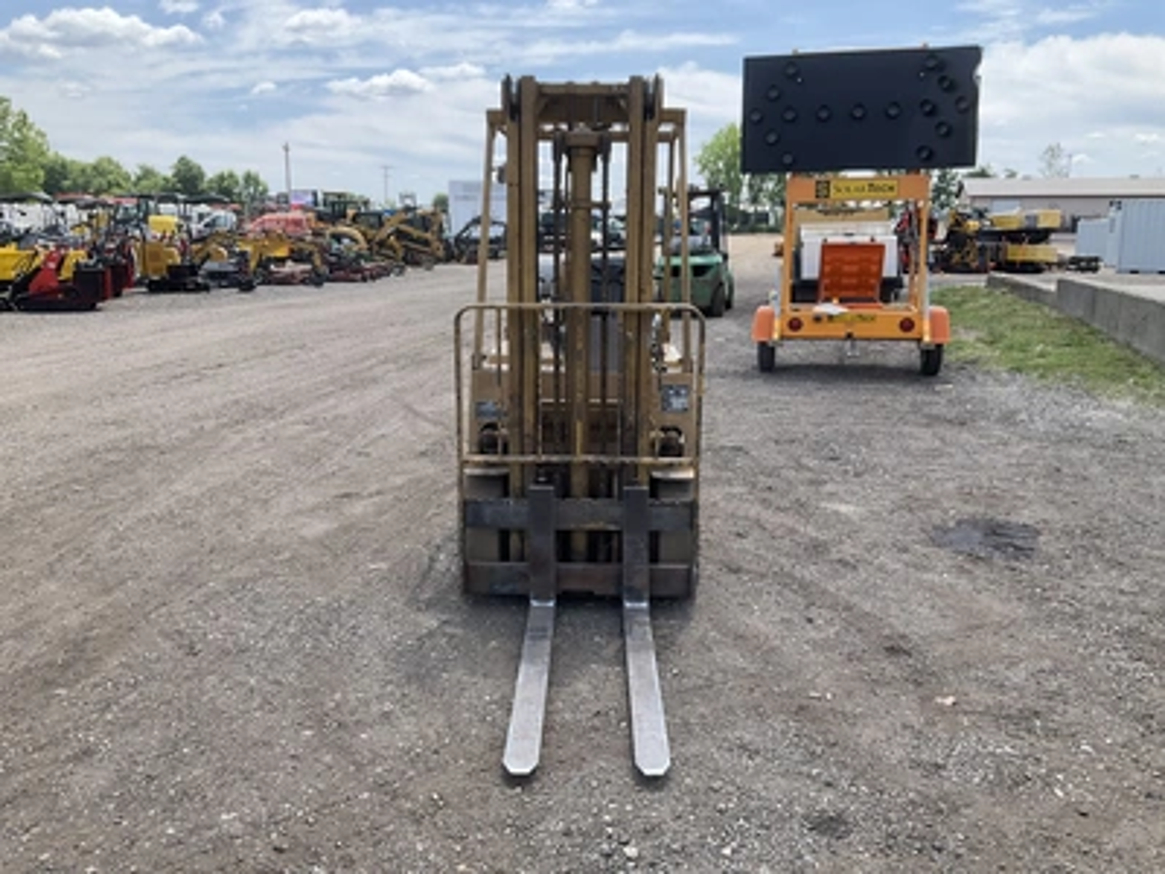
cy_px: 437
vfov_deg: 48.2
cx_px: 582
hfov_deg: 61.7
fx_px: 976
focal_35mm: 29
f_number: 1.8
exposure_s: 1/842
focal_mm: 3
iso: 25
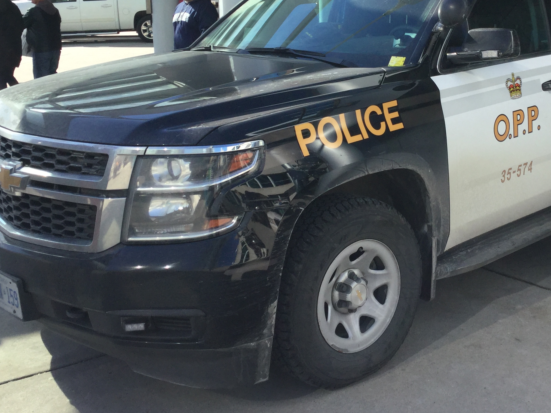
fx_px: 796
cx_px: 368
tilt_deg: -11.7
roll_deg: -1.2
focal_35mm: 50
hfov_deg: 37.8
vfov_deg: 28.9
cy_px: 143
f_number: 2.4
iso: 25
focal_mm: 3.3
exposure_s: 1/566
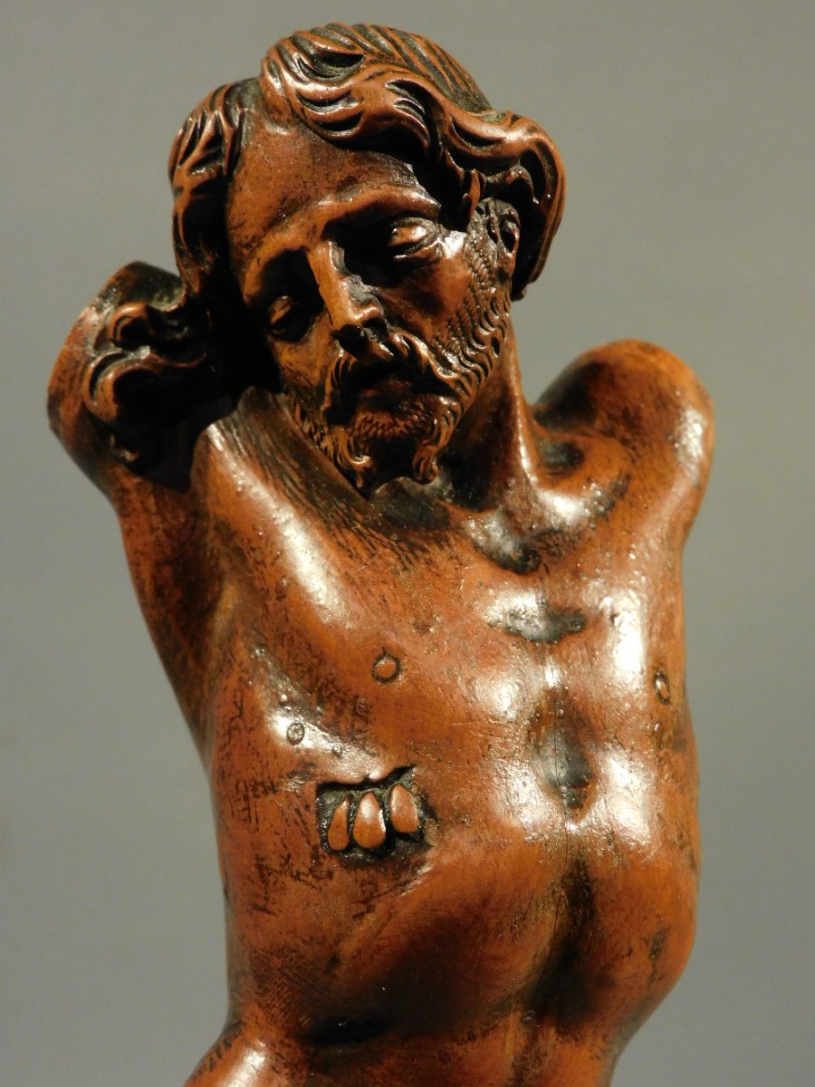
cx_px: 408
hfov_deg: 26.6
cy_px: 544
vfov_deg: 34.9
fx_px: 1727
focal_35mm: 55
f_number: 4
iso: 400
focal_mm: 9.9
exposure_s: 1/25
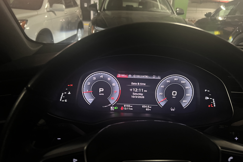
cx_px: 126
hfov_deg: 65.5
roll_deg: -4.1
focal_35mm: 28
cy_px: 83
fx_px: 189
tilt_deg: -20.4
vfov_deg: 46.4
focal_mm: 5.7
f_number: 1.5
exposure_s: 1/30
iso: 640
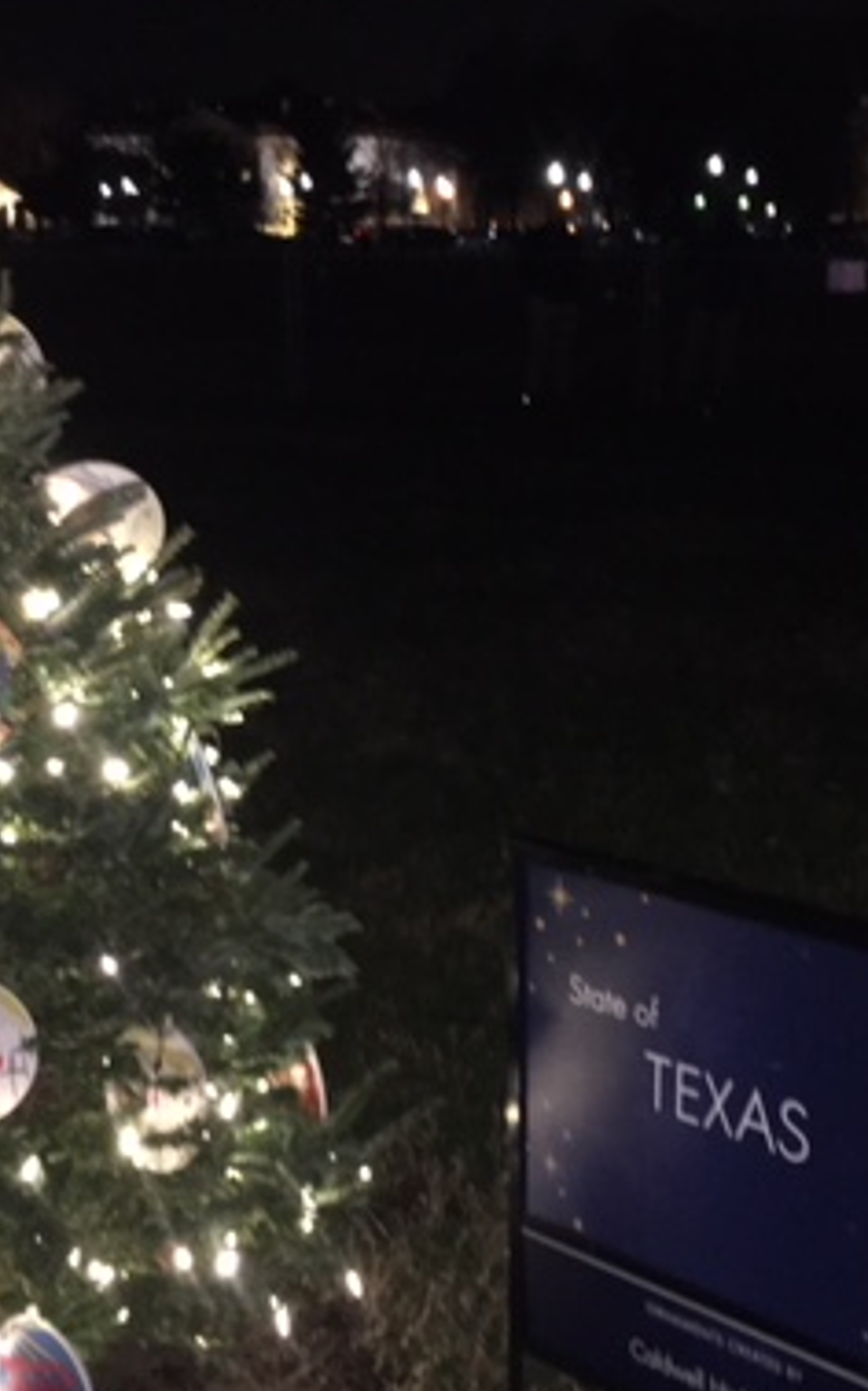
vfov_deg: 38.8
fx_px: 1970
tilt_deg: -15.1
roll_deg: -2.5
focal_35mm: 52
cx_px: 430
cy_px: 769
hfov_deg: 24.9
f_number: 2.2
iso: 250
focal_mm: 4.15
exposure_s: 1/16
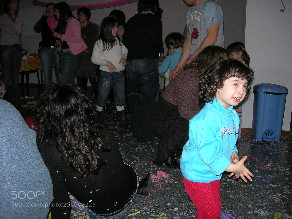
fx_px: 321
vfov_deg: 37.7
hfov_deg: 49.0
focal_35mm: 38
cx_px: 146
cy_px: 110
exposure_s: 1/60.1
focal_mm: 7.8
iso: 64
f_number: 2.8
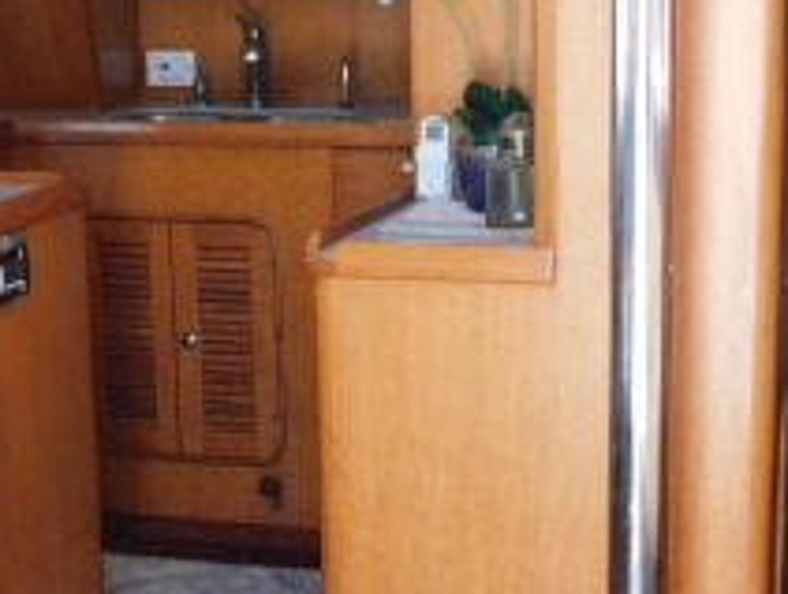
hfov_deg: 22.4
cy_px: 370
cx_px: 325
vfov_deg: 17.0
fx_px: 1984
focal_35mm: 87
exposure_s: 1/40
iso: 125
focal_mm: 4
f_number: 3
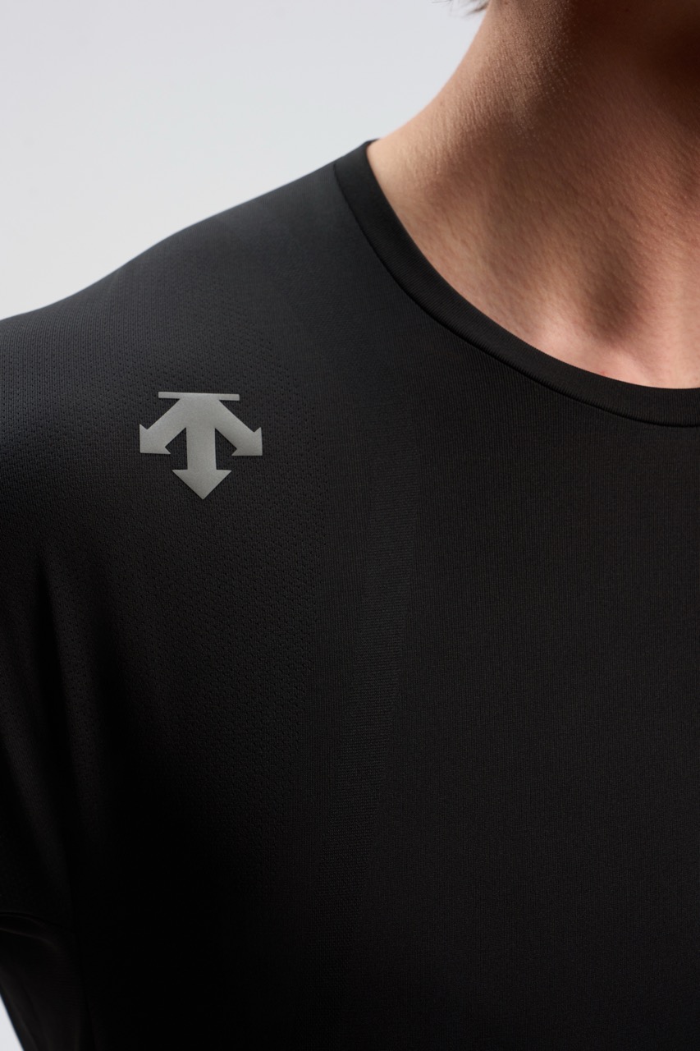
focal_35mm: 70
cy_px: 526
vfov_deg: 28.8
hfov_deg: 19.5
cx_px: 350
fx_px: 2042
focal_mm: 70
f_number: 9
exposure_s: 1/400
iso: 250
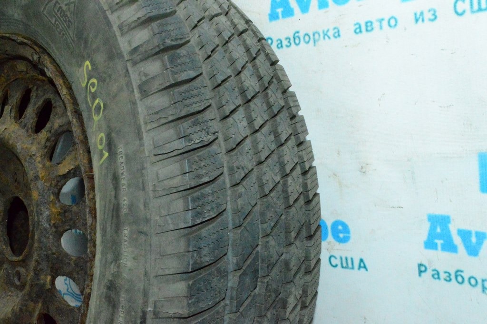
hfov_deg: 51.3
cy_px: 162
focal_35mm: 38
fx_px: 507
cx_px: 244
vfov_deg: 35.4
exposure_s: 1/100
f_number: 25
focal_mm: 25
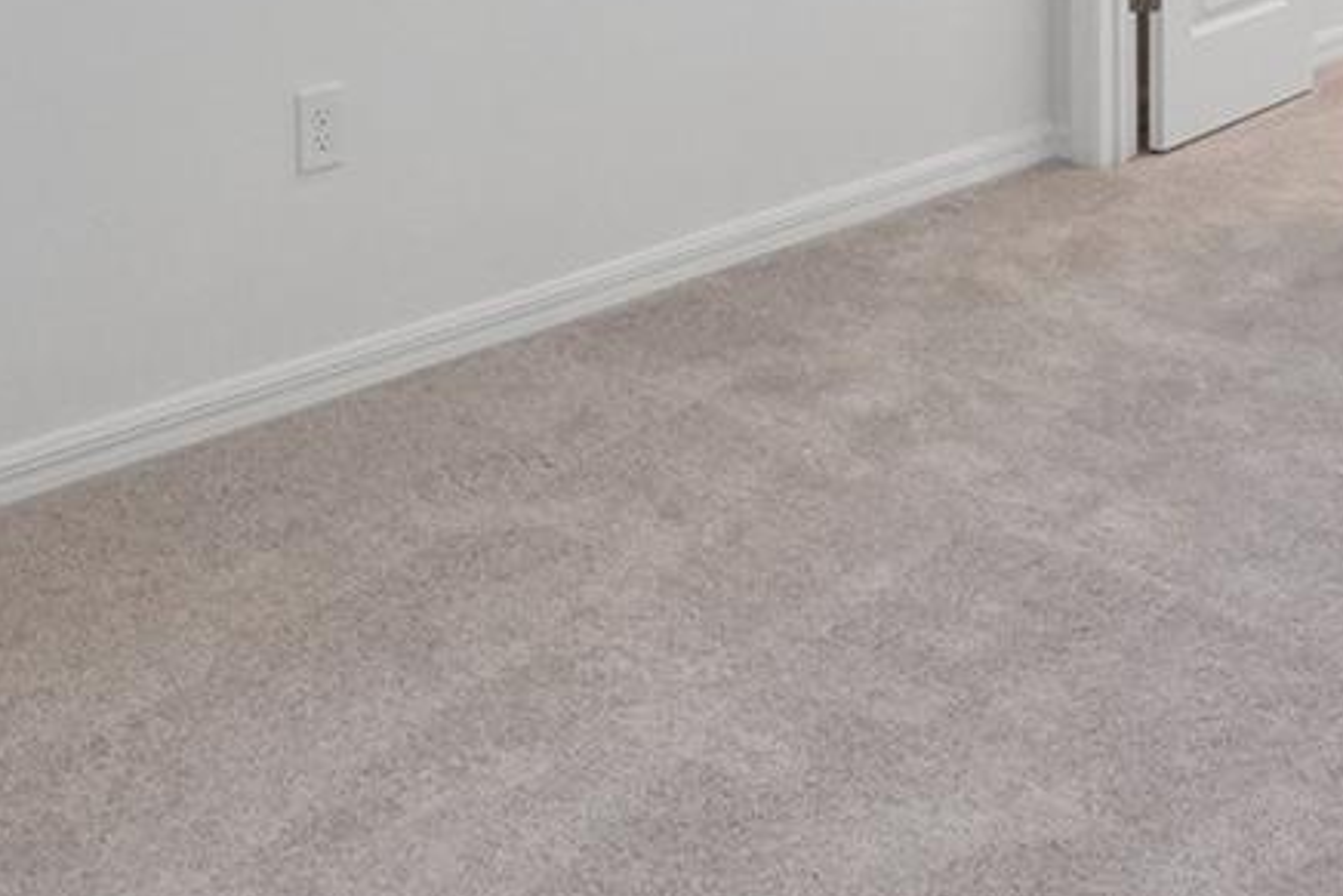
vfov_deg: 20.7
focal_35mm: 55
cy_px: -471
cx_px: 1023
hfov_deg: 35.4
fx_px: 2052
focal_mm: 10
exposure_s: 1/30
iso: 250
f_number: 8
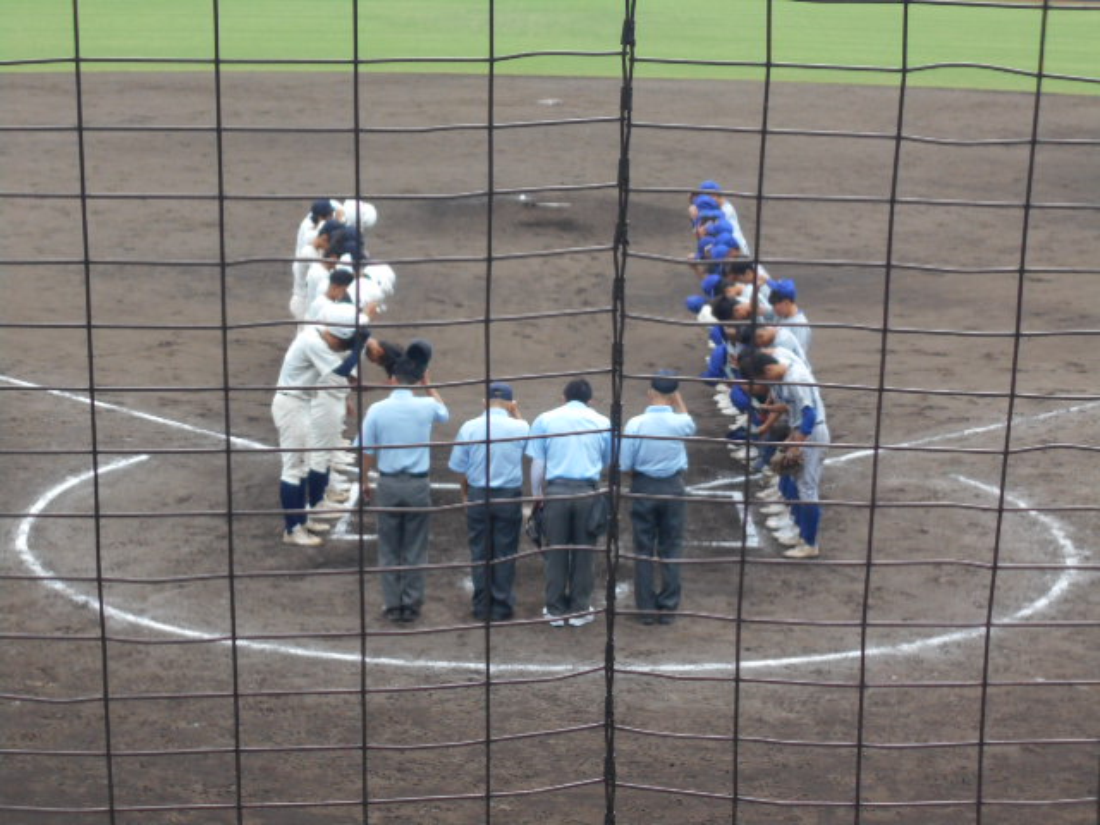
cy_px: 412
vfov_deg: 17.2
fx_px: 2733
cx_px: 550
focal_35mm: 86
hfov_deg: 22.8
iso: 200
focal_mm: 15.4
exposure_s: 1/250
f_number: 6.3
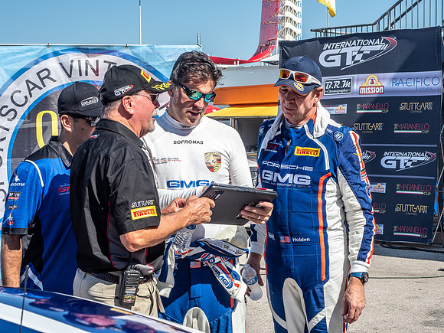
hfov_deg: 24.4
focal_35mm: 80
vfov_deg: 18.4
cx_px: 222
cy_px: 166
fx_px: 1026
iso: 64
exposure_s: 1/125
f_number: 9
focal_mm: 40
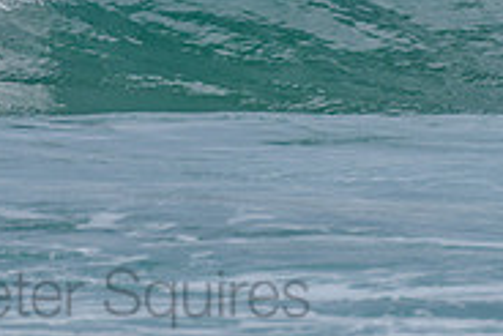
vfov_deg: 0.7
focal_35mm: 1935
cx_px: 232
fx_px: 27057
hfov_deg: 1.1
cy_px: -193
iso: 110
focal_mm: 500
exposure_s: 1/2000
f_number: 5.6
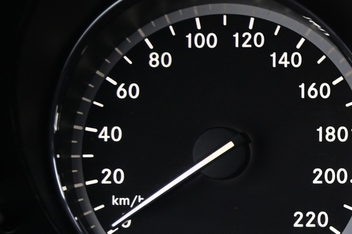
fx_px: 1466
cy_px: 140
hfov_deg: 13.1
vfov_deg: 9.1
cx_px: 485
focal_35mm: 150
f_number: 4
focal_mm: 50
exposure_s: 1/20
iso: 2000
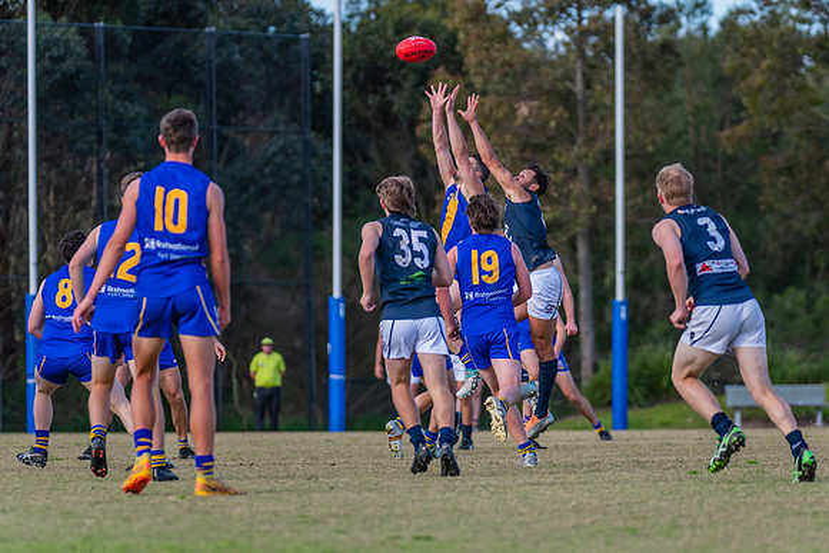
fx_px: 5579
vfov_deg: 5.7
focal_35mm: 242
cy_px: 283
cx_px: 450
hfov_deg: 8.5
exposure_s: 1/2000
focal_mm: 220
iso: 800
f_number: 4
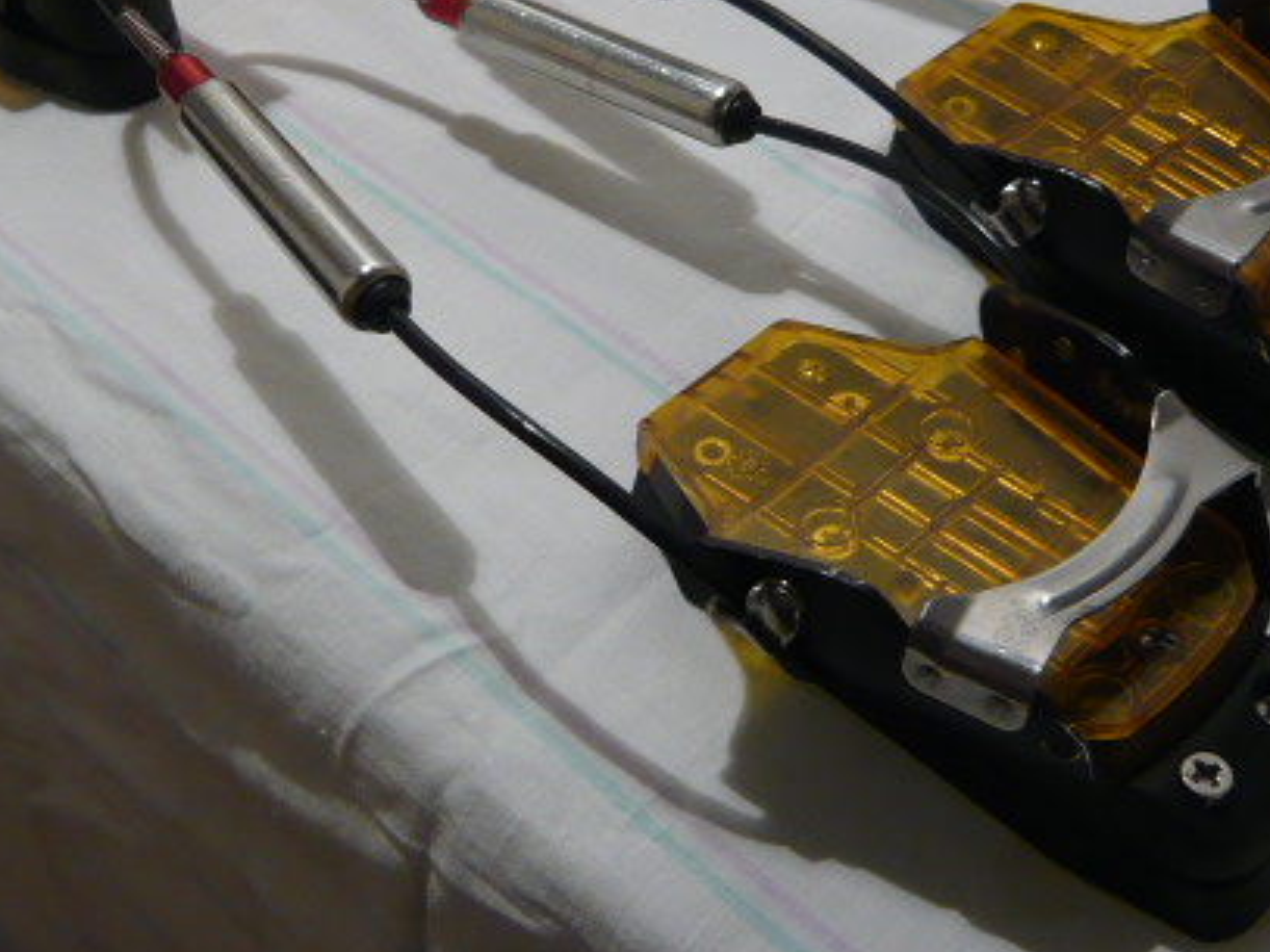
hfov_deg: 34.9
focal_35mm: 55
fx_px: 2017
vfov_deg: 26.2
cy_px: 234
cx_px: 671
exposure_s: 1/20
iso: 200
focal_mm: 4.6
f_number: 2.8
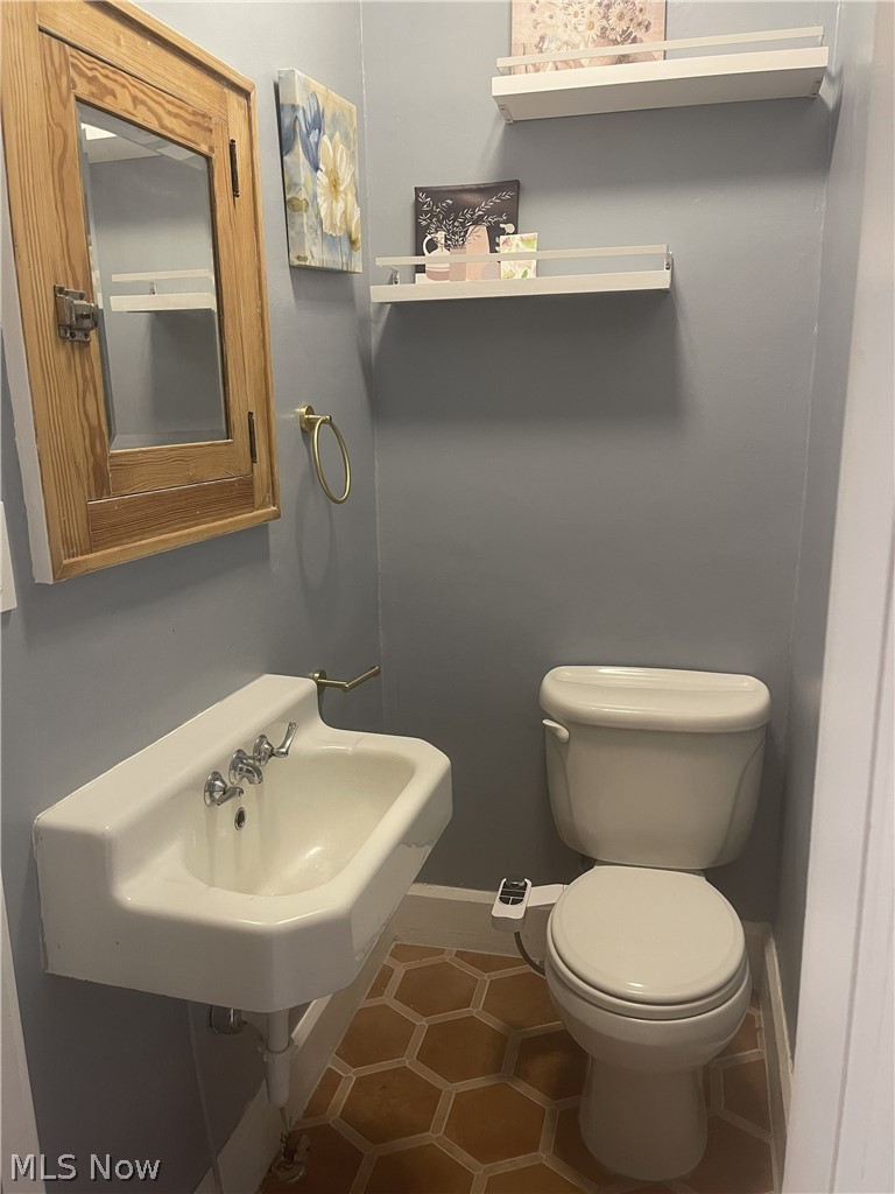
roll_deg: +0.3
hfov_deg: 54.9
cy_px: 597
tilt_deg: -12.9
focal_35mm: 25
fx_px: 862
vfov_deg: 69.4
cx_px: 448
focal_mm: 5.1
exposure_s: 1/60
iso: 250
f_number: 1.6
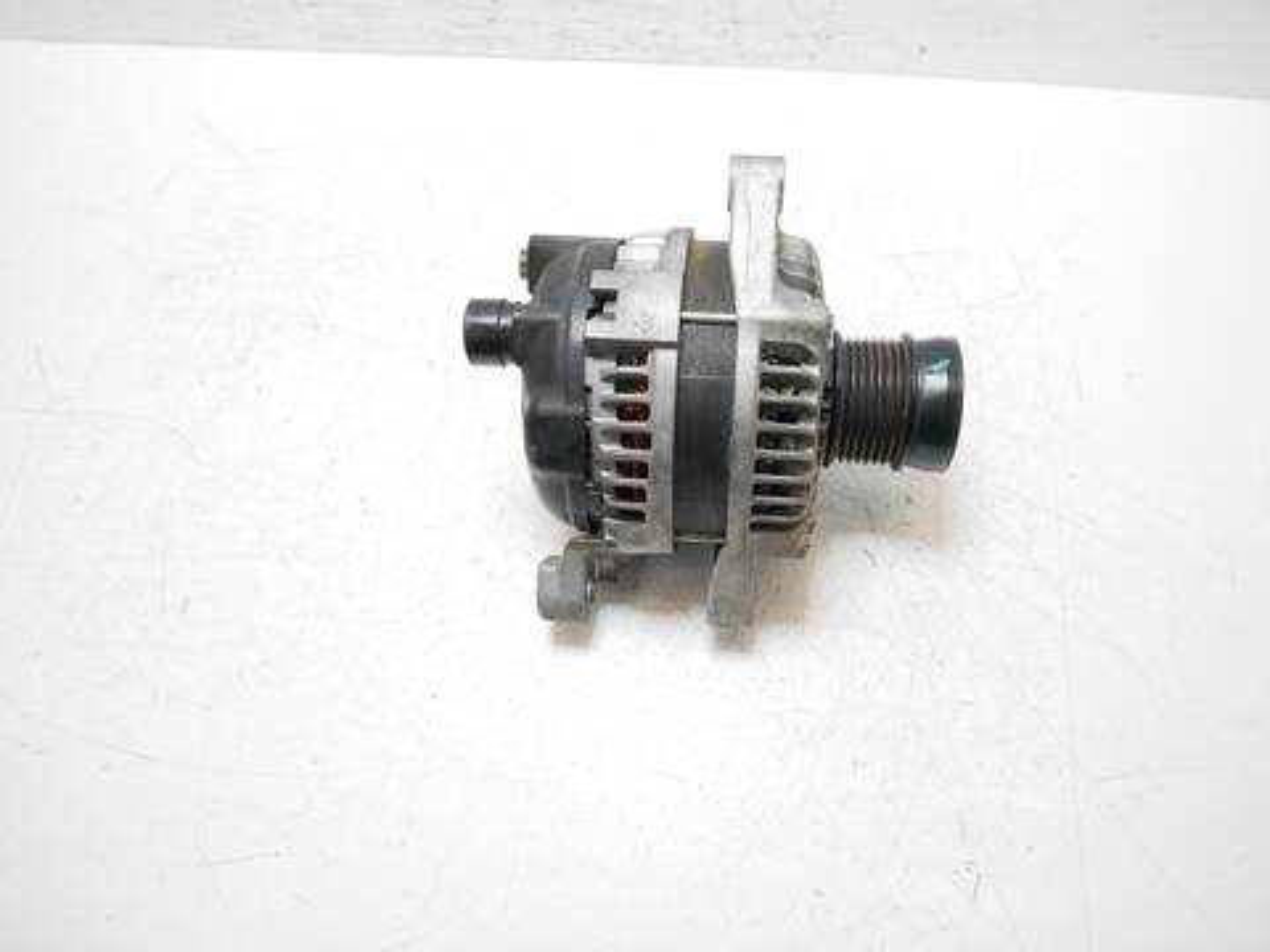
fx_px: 954
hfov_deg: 67.3
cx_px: 635
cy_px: 476
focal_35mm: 26
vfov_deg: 53.1
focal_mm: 13
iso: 200
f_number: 3.5
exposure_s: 1/100
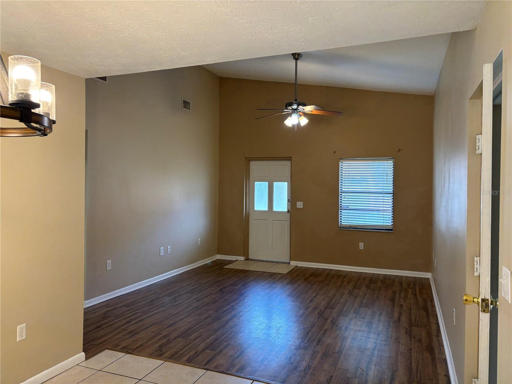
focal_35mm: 26
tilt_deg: -1.5
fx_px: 385
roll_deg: -0.3
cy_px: 192
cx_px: 256
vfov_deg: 53.1
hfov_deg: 67.3
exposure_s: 1/60
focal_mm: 5.96
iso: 64
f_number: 1.6
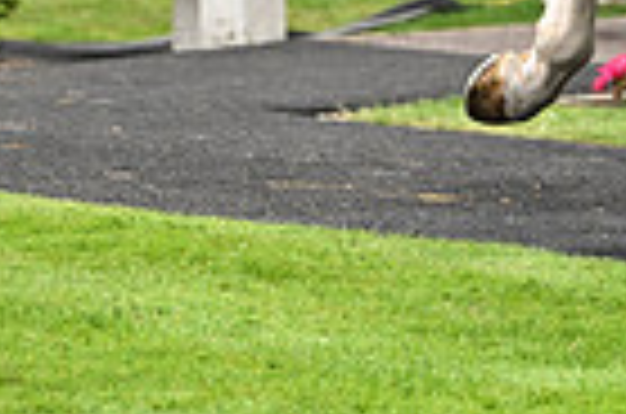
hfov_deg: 3.3
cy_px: -443
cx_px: 1126
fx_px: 10895
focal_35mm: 628
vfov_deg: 2.2
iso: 1250
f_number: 4.5
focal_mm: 150
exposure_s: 1/1250
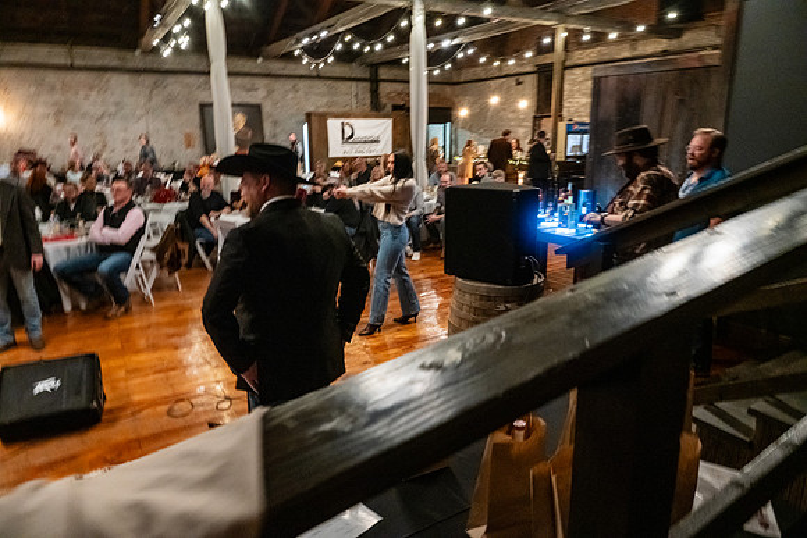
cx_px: 404
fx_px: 538
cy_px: 269
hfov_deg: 73.7
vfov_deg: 53.2
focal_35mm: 24
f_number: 6.3
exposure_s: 1/40
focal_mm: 24
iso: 6400
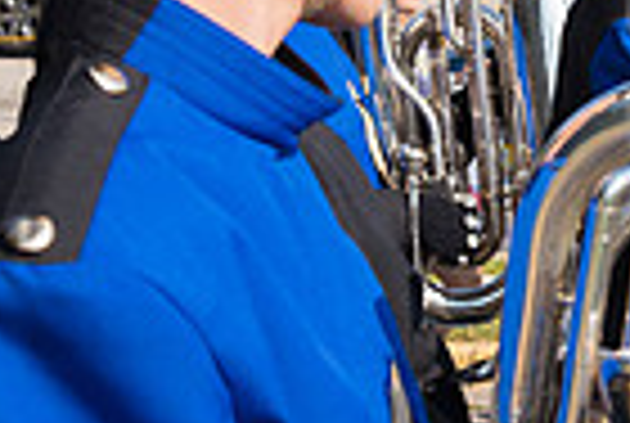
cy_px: 43
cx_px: 765
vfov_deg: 7.6
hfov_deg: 11.1
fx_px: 3192
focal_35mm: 182
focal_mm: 44
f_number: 6.3
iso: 320
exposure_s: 1/800
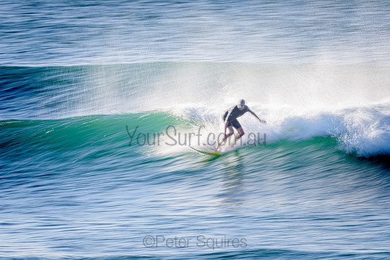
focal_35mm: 654
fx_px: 7083
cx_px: 254
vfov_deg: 2.1
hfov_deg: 3.2
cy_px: 91
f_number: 13
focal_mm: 500
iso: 31
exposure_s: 1/10
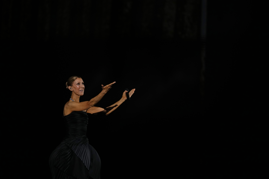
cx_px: 134
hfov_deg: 3.4
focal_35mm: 600
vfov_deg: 2.3
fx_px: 4483
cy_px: 90
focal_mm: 600
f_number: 4
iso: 2500
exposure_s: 1/500
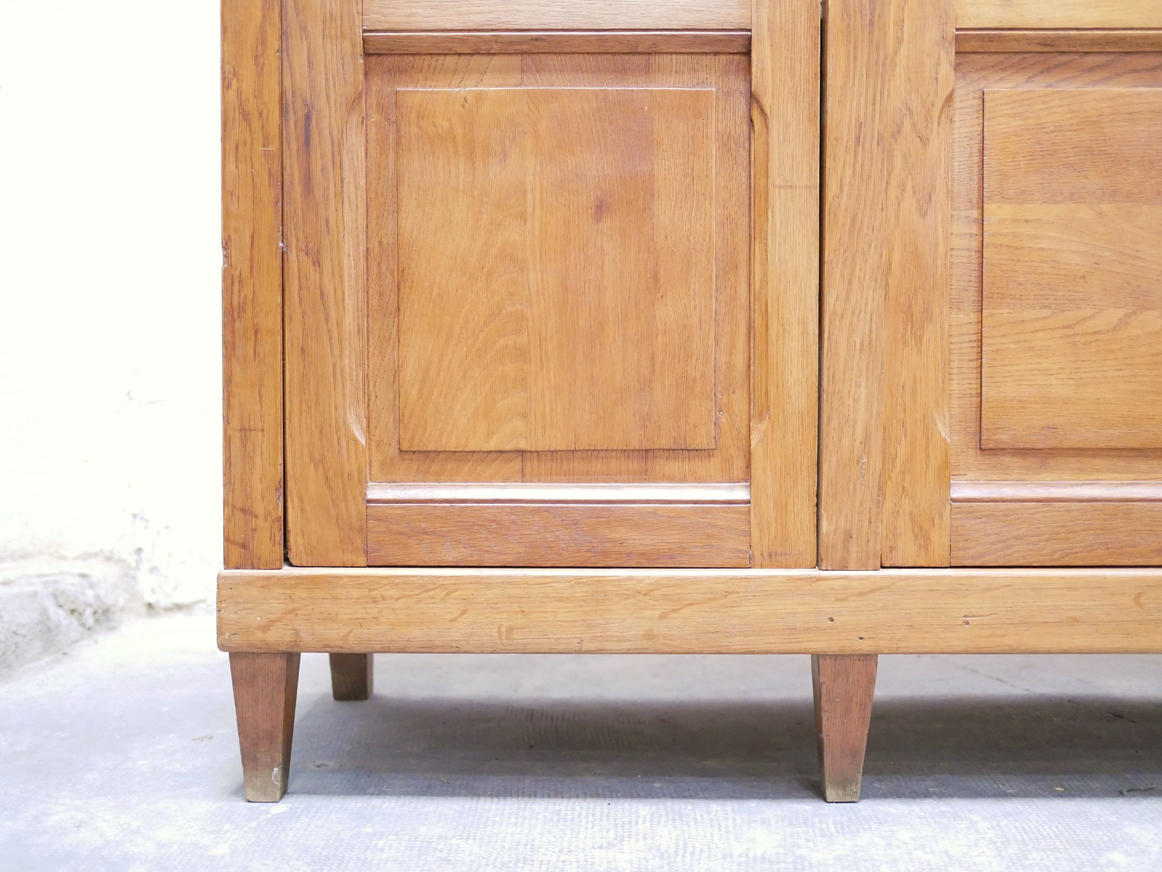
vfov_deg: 36.0
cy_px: 436
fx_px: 1343
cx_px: 581
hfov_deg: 46.8
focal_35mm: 40
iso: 3200
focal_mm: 20
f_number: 1.7
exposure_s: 1/40
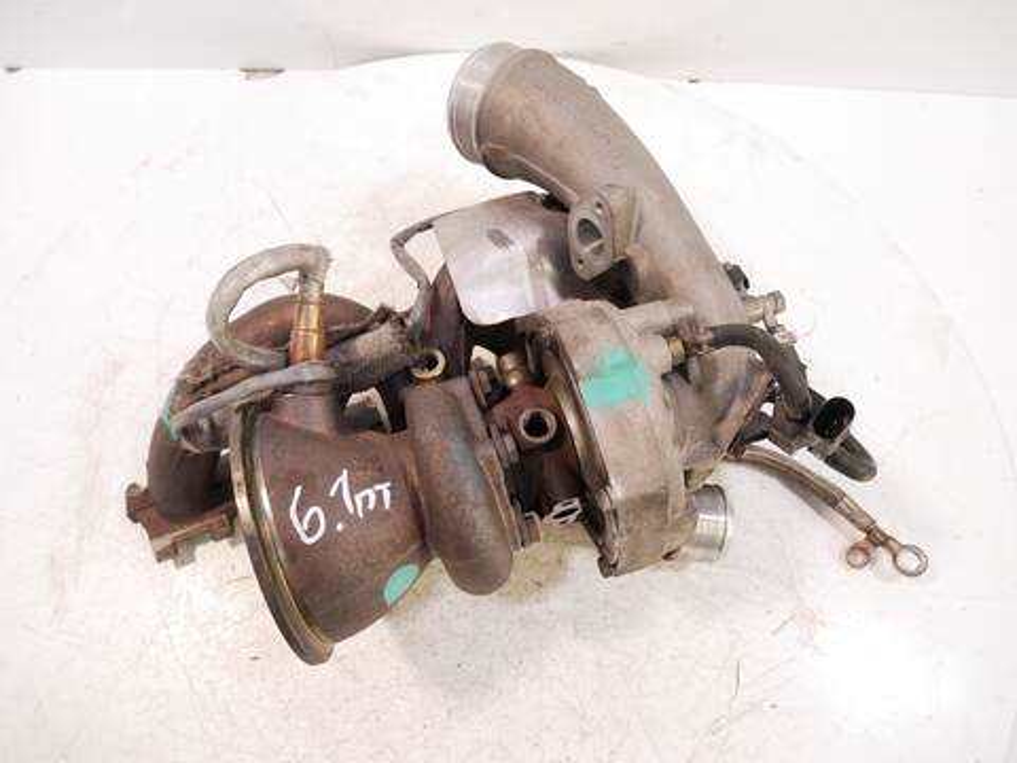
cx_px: 508
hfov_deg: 71.6
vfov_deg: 56.8
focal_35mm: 24
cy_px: 382
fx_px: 705
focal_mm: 12
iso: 1600
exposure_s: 1/125
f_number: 3.5
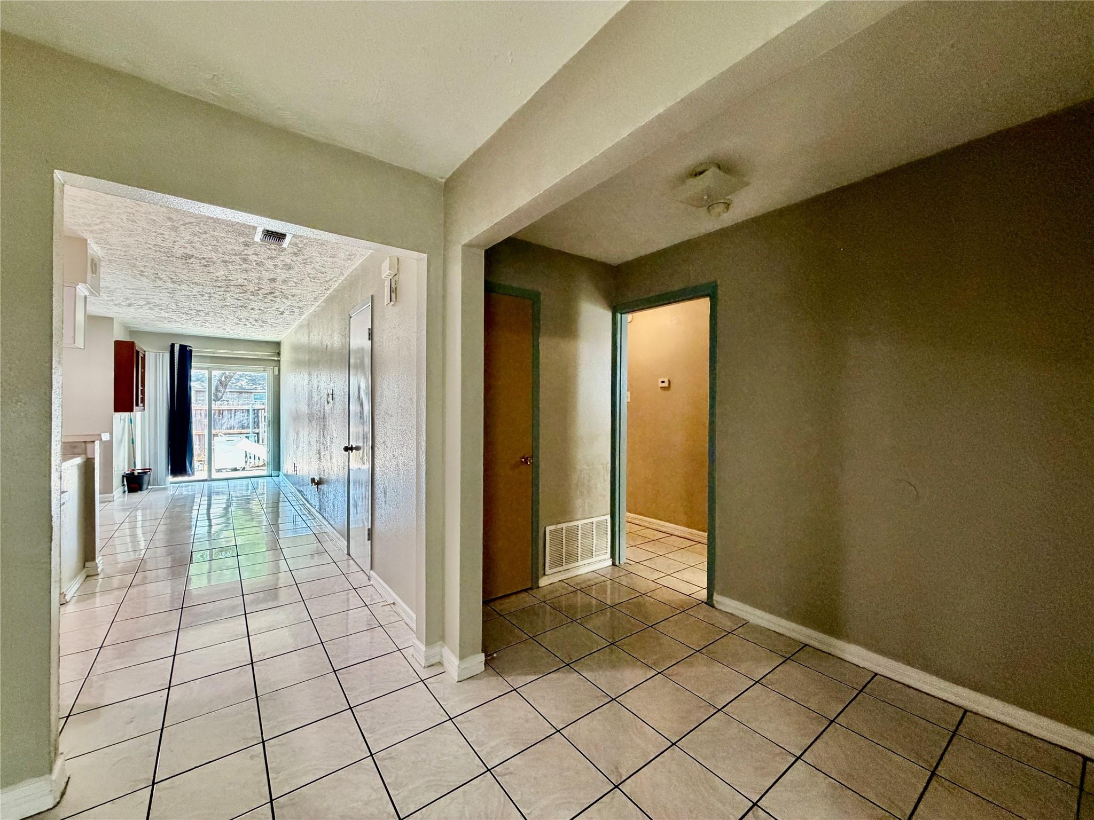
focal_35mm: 14
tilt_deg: -0.6
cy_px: 410
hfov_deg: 102.1
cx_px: 547
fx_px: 442
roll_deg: +0.2
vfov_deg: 85.7
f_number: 2.2
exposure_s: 1/60
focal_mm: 2.22
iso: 400
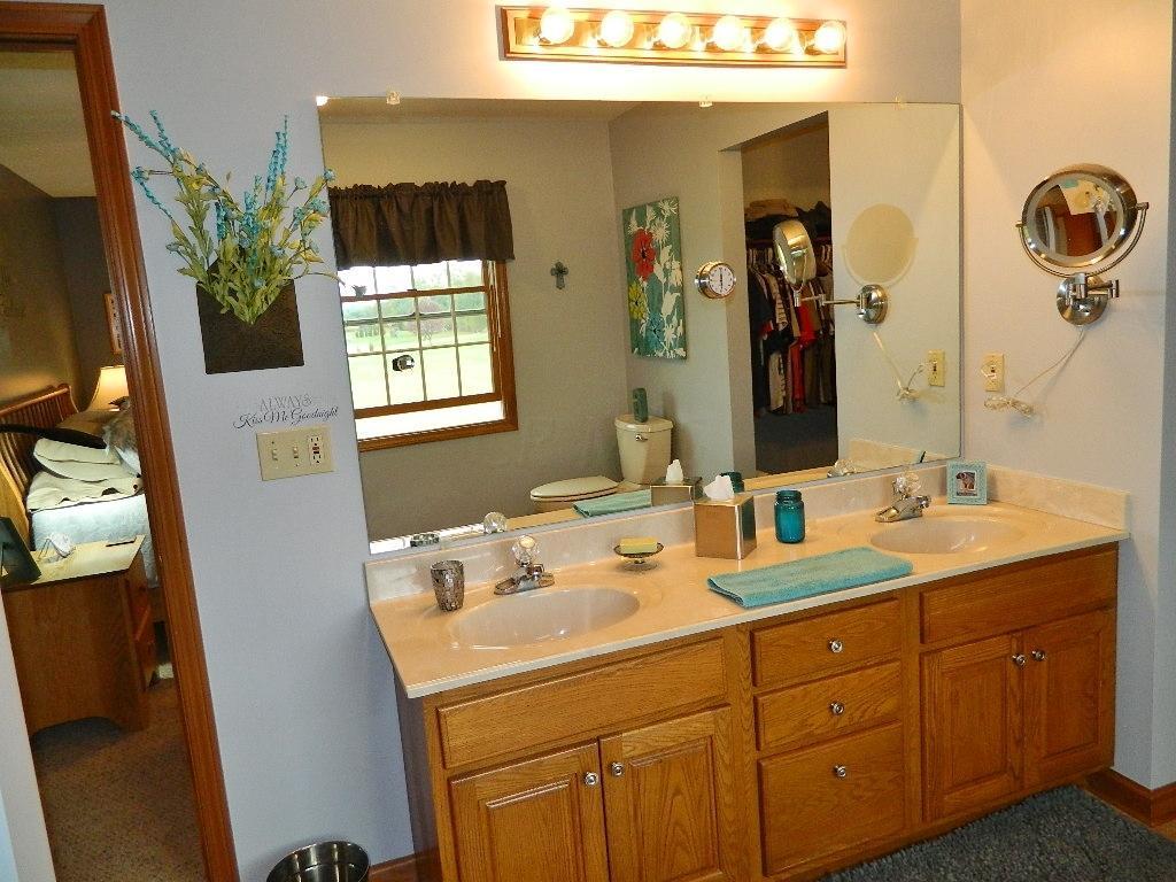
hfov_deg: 69.4
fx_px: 849
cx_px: 588
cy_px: 441
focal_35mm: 25
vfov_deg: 54.9
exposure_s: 1/30
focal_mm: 4.5
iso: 200
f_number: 3.1
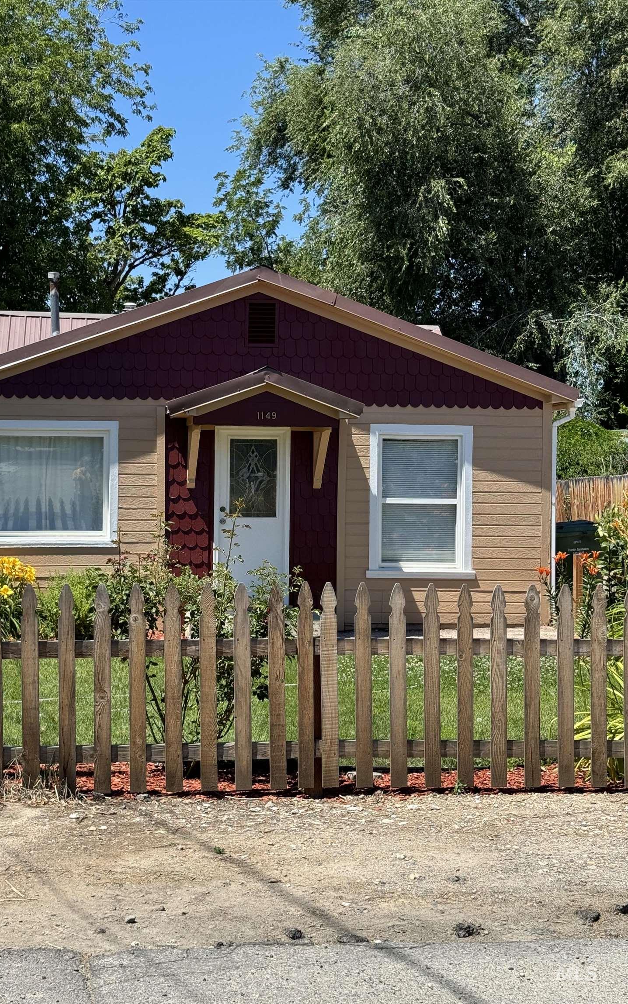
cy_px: 502
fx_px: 1396
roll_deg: -0.3
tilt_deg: -1.0
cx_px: 252
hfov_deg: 25.3
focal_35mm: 51
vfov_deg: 39.6
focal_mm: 6.76
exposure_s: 1/2513
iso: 64
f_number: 1.78
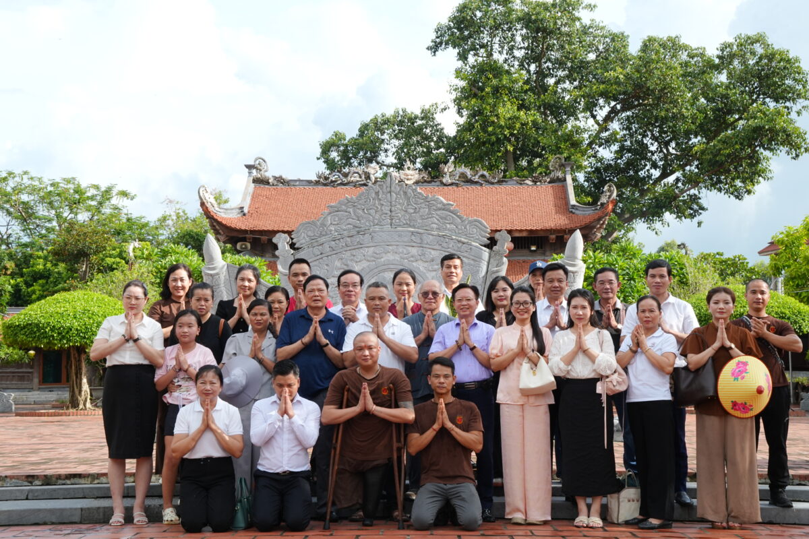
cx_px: 404
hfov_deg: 32.6
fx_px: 1382
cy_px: 270
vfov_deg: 22.1
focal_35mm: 62
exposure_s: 1/100
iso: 200
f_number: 13
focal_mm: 41
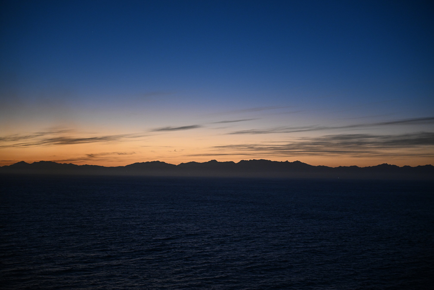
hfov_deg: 39.6
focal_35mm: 50
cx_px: 217
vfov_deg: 27.0
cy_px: 145
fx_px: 603
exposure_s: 1/60
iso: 1800
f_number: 4.5
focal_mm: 50
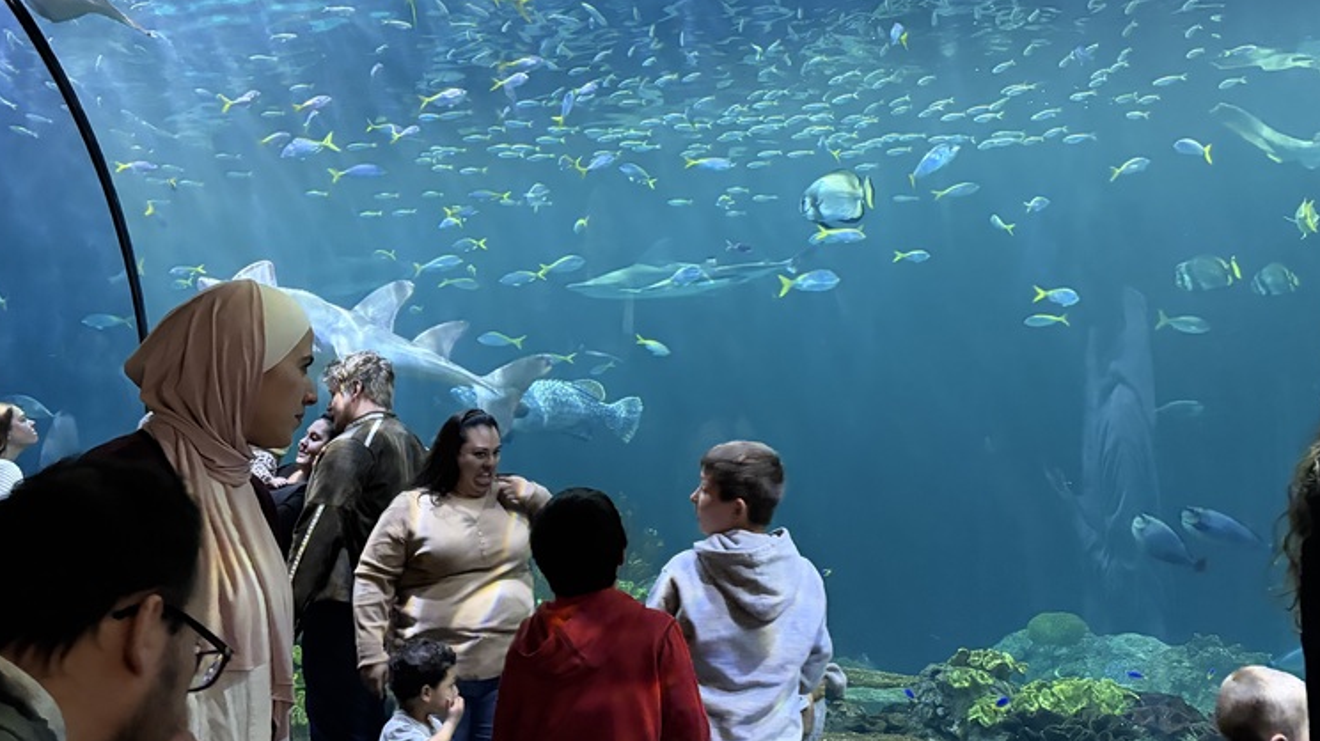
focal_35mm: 39
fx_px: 1365
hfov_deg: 51.4
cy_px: 179
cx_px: 772
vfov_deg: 29.9
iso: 640
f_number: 1.6
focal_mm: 5.96
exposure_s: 1/37
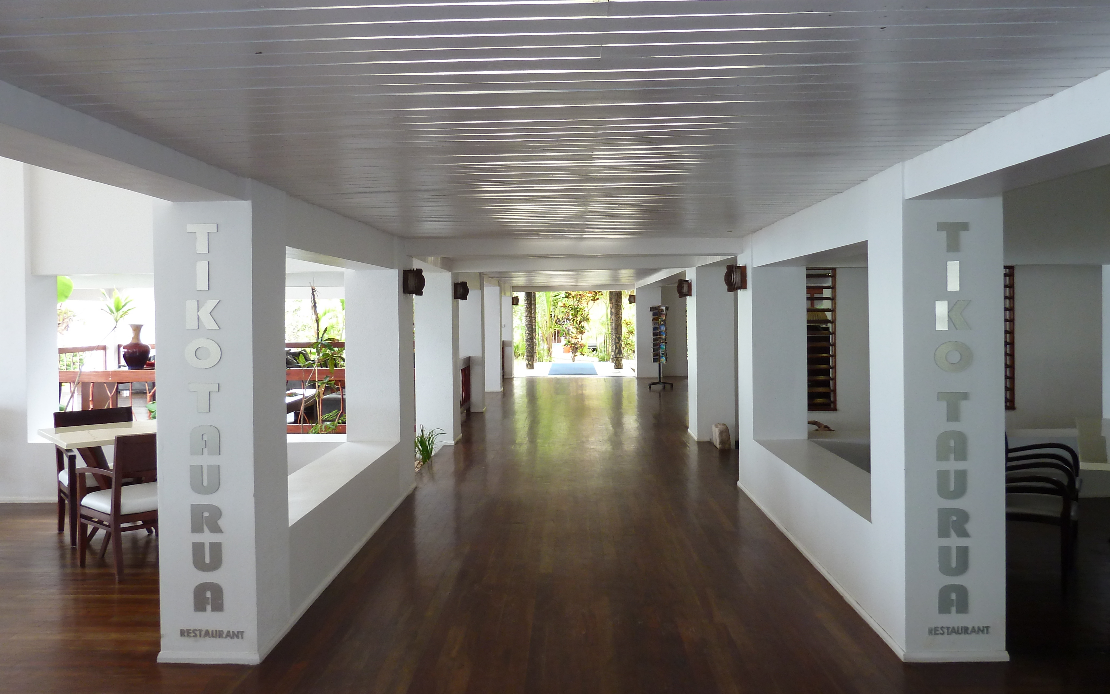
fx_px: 817
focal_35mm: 27
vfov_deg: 46.0
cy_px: 319
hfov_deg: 68.4
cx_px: 558
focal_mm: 4.1
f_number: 3.3
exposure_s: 1/30
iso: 125
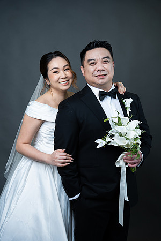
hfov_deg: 22.0
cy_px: 120
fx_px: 414
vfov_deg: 32.5
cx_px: 80
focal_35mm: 62
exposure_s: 1/160
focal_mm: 61.7
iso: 200
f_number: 4.5
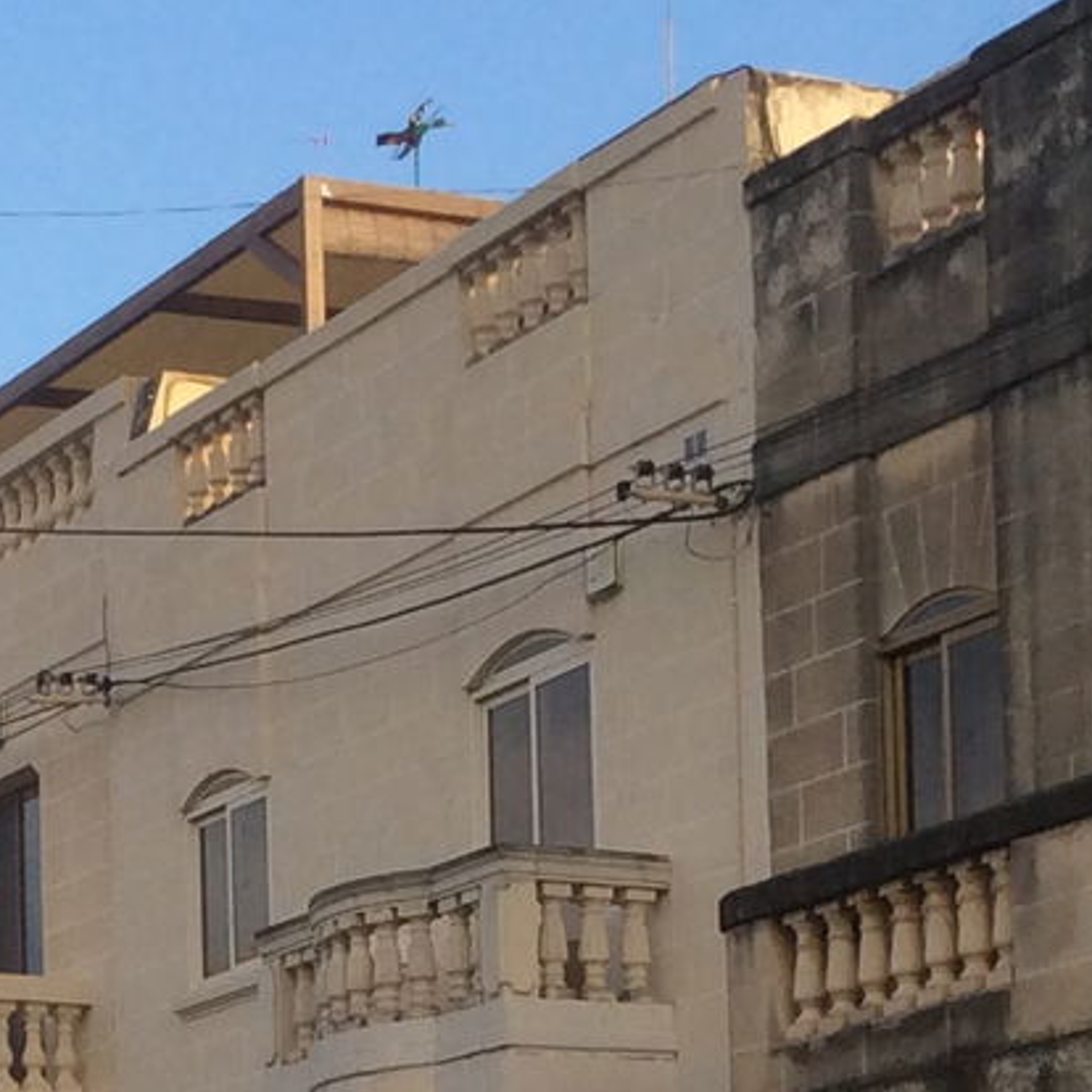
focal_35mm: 131
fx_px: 4675
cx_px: -24
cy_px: 1424
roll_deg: +1.7
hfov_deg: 13.1
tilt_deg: +3.6
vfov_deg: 12.9
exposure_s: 1/406
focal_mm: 3.3
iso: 32
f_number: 2.4
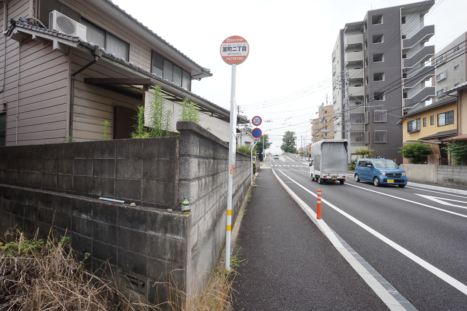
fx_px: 194
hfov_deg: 100.4
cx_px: 234
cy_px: 156
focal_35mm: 15
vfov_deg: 77.3
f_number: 9
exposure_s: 1/100
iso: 100
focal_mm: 10
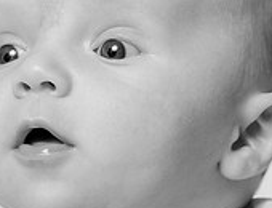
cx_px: 12
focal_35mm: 692
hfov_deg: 2.8
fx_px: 5476
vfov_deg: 2.2
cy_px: 184
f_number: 5.6
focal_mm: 175
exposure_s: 1/200
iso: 250
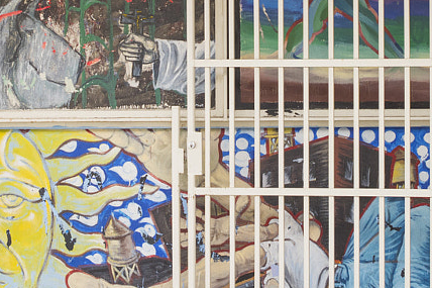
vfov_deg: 7.3
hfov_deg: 11.0
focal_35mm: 187
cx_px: 149
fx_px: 2243
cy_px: 39
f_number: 8
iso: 400
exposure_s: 1/100
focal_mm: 50
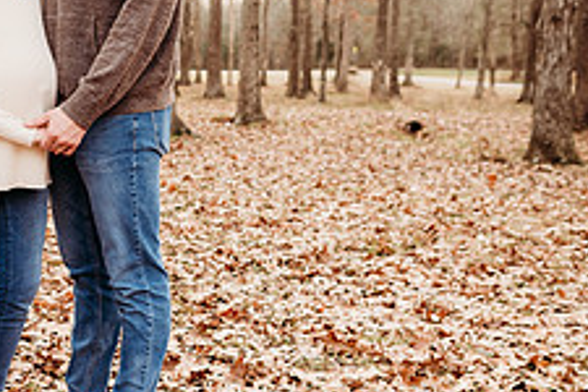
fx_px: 1013
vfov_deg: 21.9
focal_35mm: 62
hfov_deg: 30.0
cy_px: 155
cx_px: -8
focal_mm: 24
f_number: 3.2
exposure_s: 1/250
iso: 125
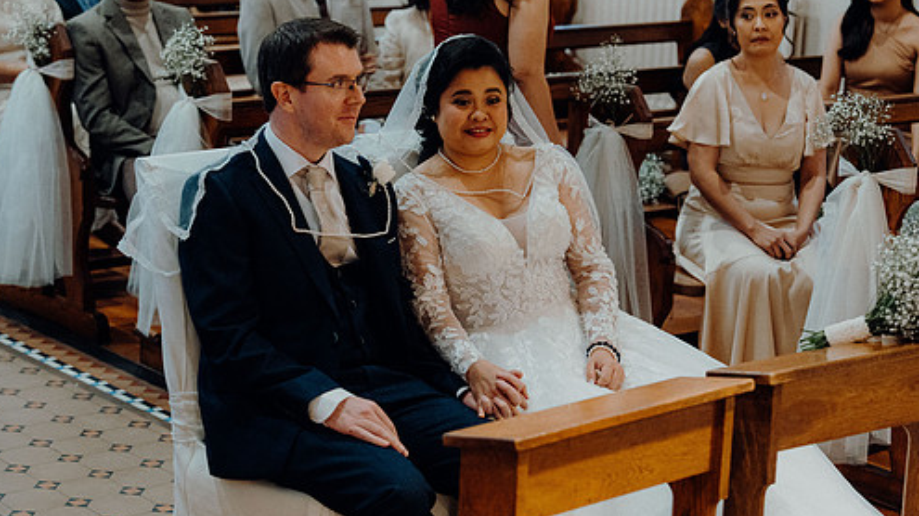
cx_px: 483
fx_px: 2095
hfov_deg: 24.7
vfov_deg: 14.0
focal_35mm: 86
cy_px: 244
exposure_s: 1/160
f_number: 3.2
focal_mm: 70
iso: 4000
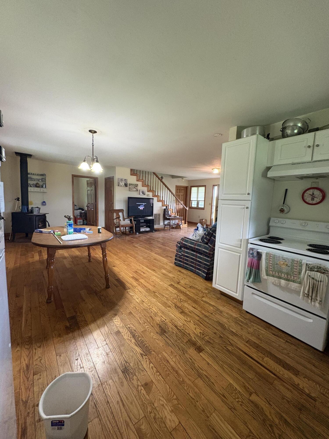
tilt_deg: -6.0
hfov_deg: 85.7
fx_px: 177
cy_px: 220
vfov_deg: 102.1
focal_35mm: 14
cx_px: 164
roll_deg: -2.4
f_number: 2.2
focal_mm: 2.22
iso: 500
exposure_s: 1/60
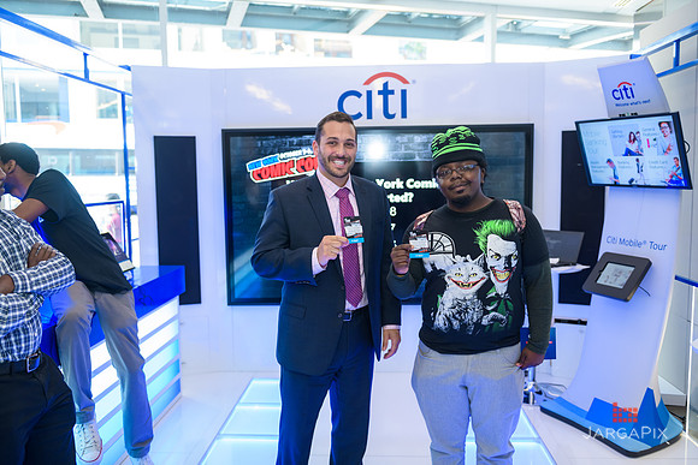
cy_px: 232
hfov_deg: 58.7
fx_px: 621
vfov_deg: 41.1
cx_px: 349
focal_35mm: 32
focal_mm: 32
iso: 800
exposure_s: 1/125
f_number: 3.2
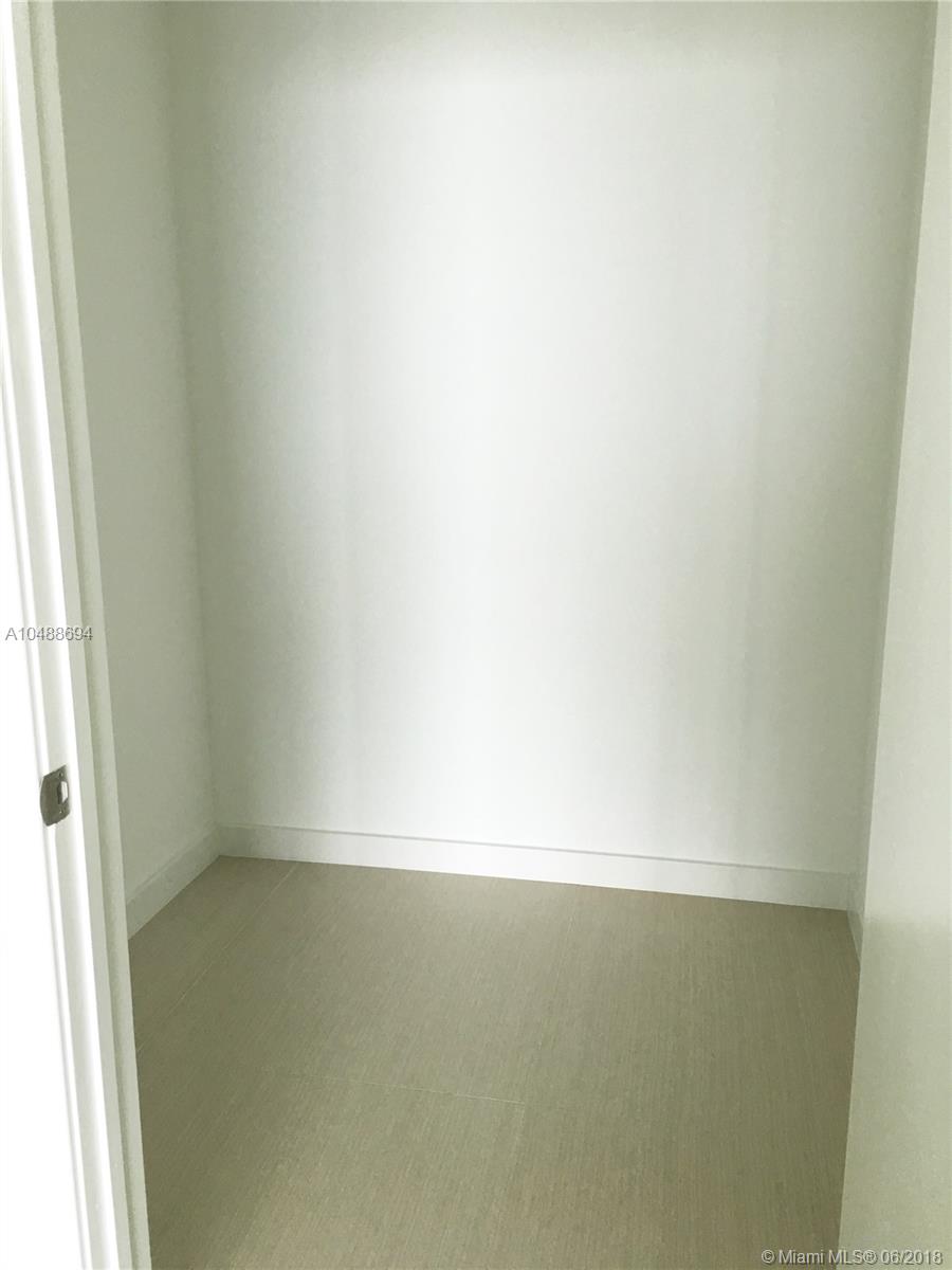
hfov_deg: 48.2
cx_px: 476
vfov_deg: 61.7
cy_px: 635
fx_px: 1063
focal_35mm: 29
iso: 32
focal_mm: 4.15
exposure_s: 1/40
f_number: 2.2
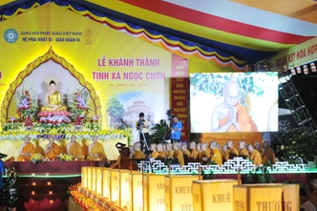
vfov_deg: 16.6
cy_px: 183
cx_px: 85
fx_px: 713
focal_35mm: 81
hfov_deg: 24.8
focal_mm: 42
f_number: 3.2
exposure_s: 1/60
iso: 800
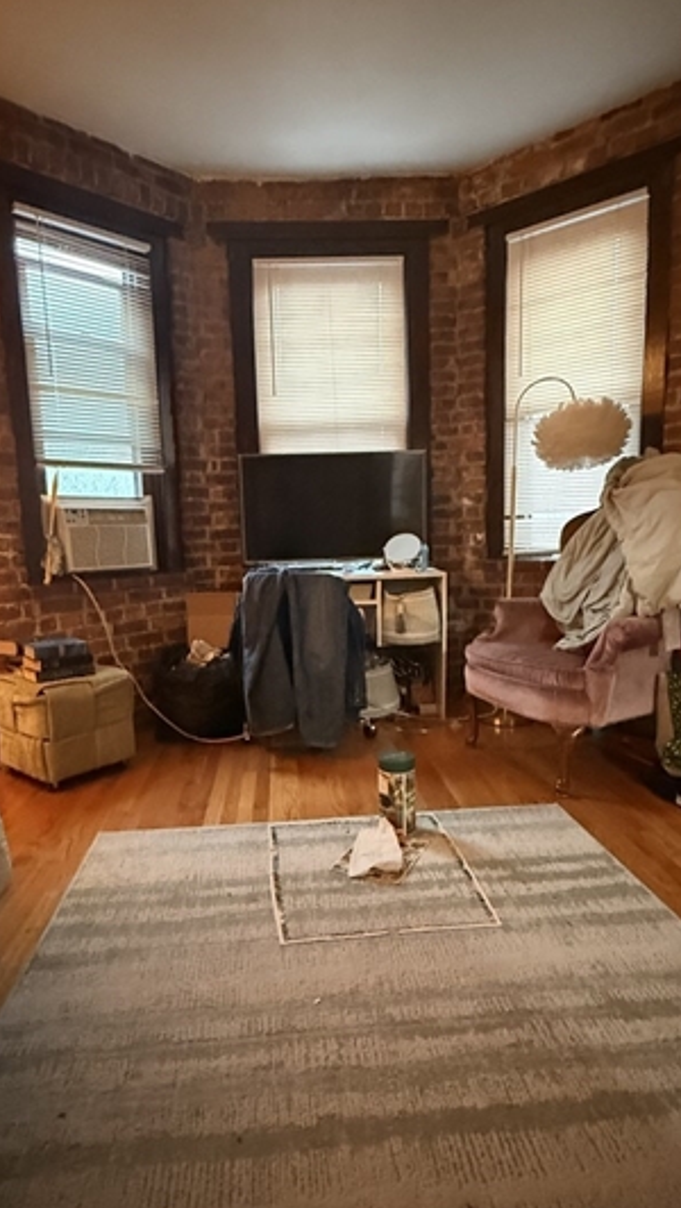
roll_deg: +1.8
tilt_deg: -7.9
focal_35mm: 22
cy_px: 643
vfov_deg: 81.1
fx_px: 705
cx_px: 320
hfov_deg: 51.5
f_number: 2.2
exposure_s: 1/30
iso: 1250
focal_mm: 2.22
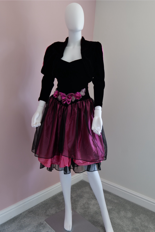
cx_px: 78
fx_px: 168
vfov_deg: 69.4
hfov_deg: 49.6
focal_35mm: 26
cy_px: 116
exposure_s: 1/60
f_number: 3.9
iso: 250
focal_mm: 26
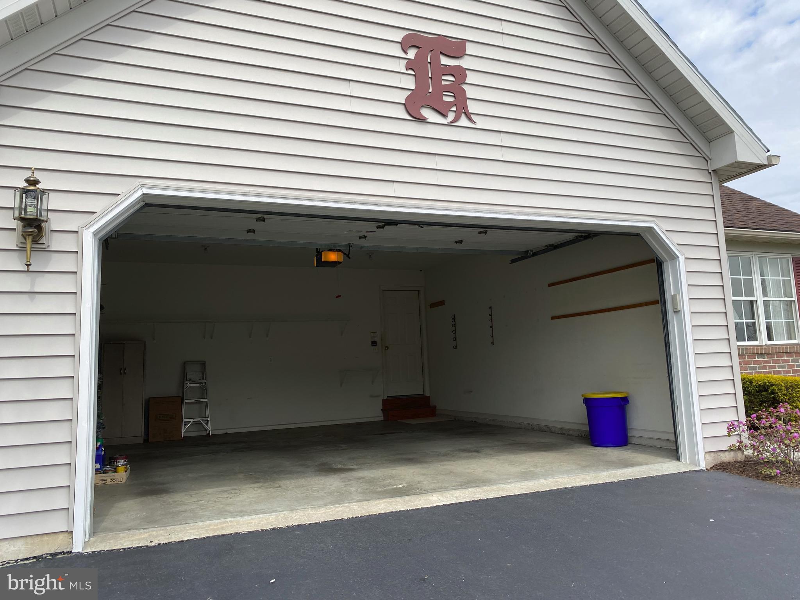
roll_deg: +2.8
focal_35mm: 26
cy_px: 300
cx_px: 400
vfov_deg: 53.1
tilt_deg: +7.2
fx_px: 601
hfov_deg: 67.3
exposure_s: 1/1898
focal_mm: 4.25
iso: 32
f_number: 1.8
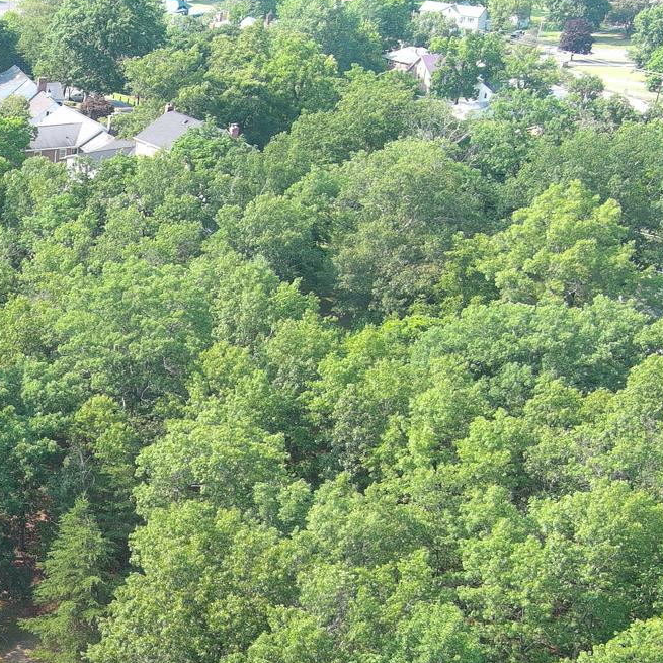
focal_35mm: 77
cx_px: -234
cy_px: 530
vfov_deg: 22.2
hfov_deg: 20.3
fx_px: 1669
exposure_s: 1/189
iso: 100
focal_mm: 10.57
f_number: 2.8
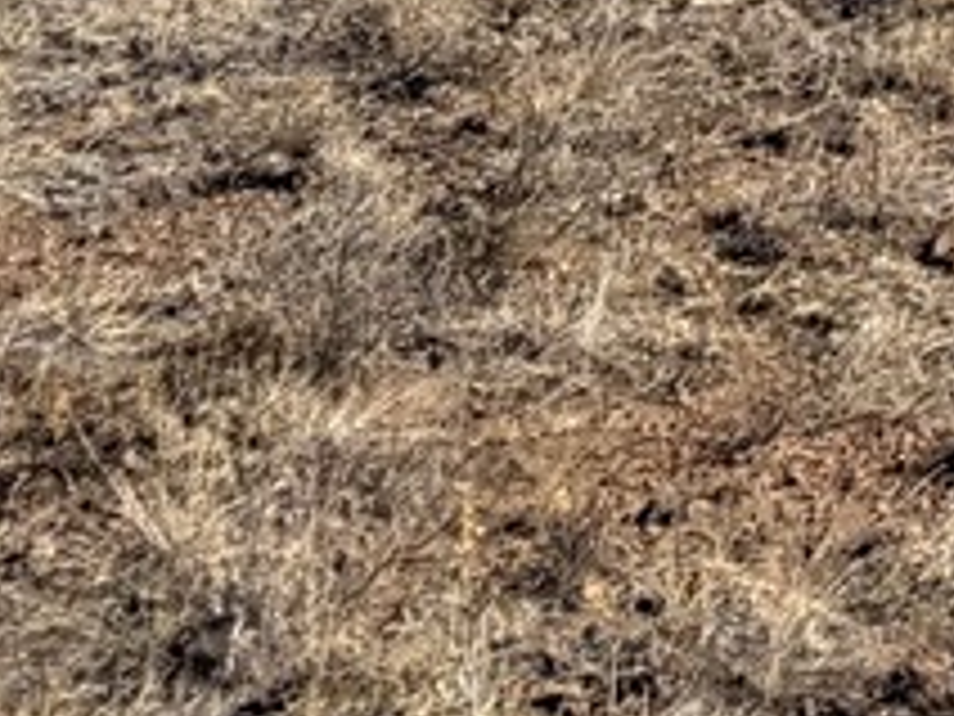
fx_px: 4988
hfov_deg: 9.3
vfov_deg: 7.0
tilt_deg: +0.4
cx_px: 2583
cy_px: -1761
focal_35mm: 181
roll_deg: -2.7
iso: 80
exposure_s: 1/7353
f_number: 1.78
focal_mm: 6.76
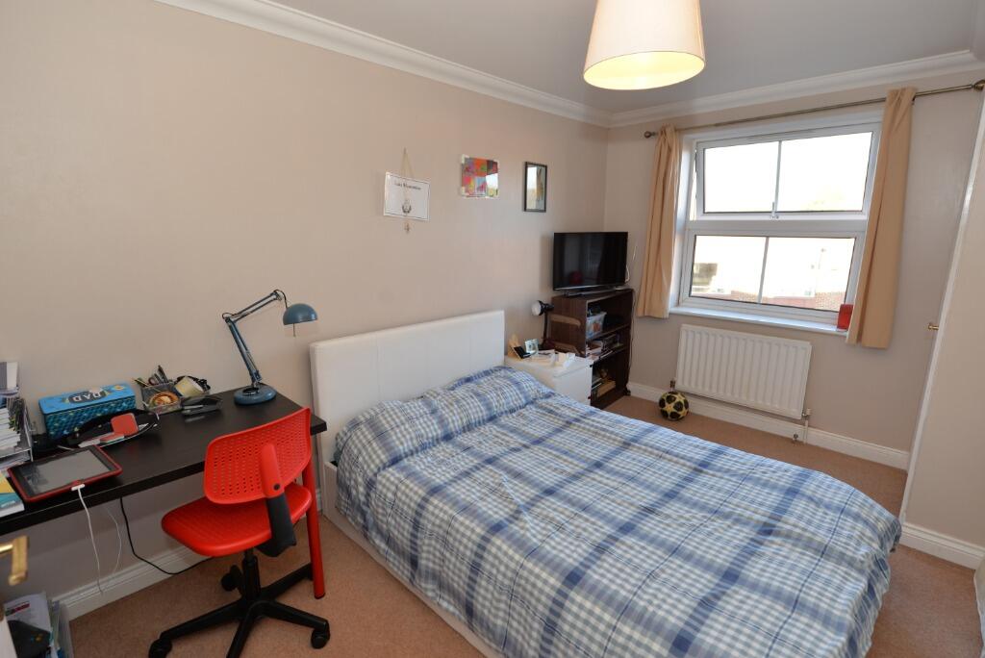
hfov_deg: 93.2
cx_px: 492
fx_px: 465
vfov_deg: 70.5
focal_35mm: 17
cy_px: 329
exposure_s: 1/60
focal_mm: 17
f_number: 4
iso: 200
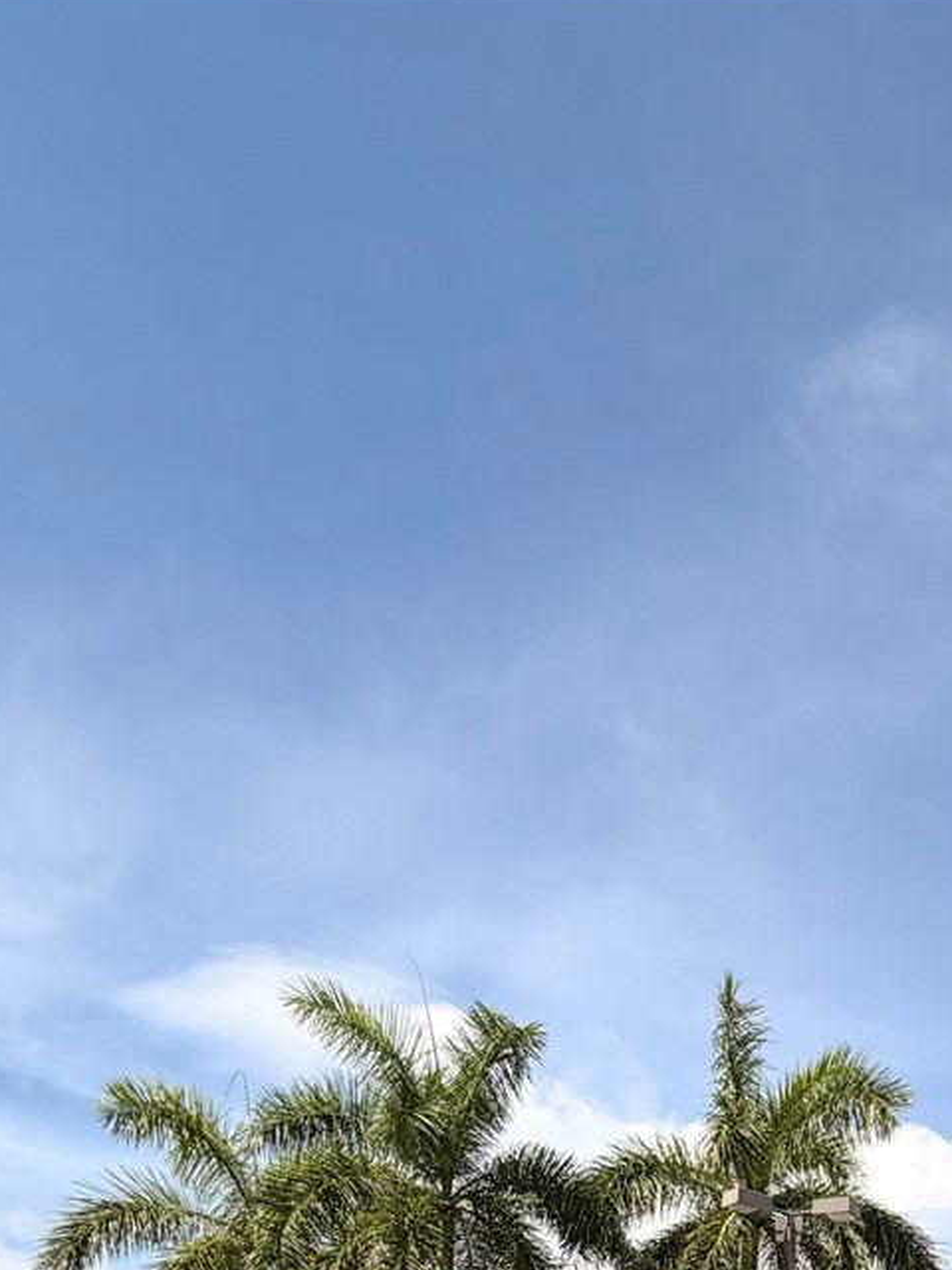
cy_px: 1576
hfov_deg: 35.4
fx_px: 1283
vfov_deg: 37.4
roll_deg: -1.9
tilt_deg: +2.8
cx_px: 1021
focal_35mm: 35
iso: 20
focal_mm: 2.22
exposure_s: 1/1033
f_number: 2.2
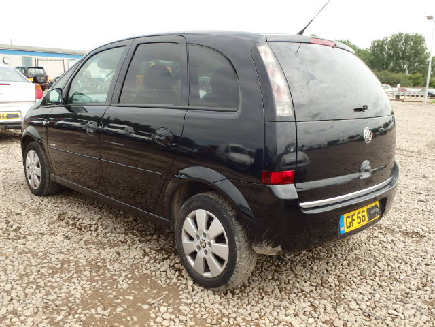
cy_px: 164
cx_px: 218
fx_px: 427
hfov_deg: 54.0
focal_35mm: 34
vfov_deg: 41.8
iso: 125
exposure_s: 1/320
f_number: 4.4
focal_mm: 6.1
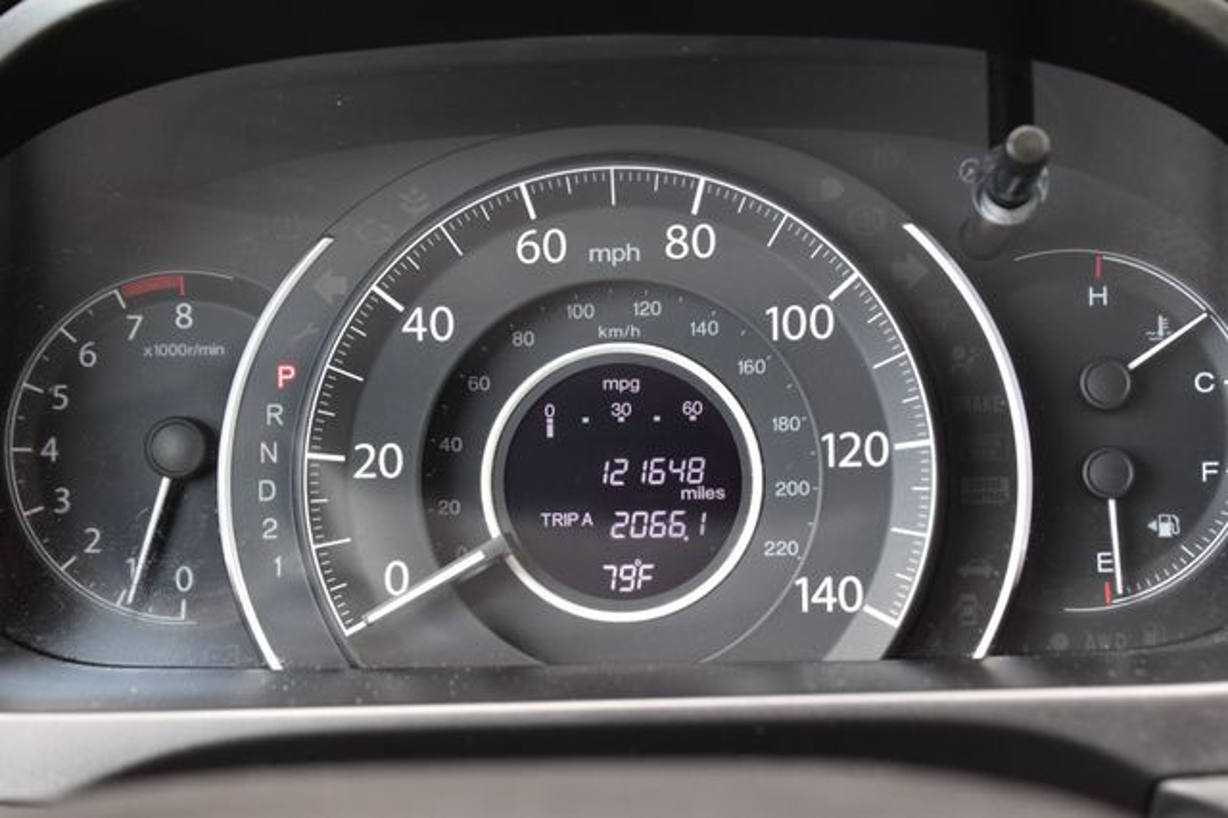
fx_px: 2813
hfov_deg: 24.6
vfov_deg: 16.5
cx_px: 614
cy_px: 409
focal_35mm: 82
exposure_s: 1/25
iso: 400
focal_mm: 55
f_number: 7.1
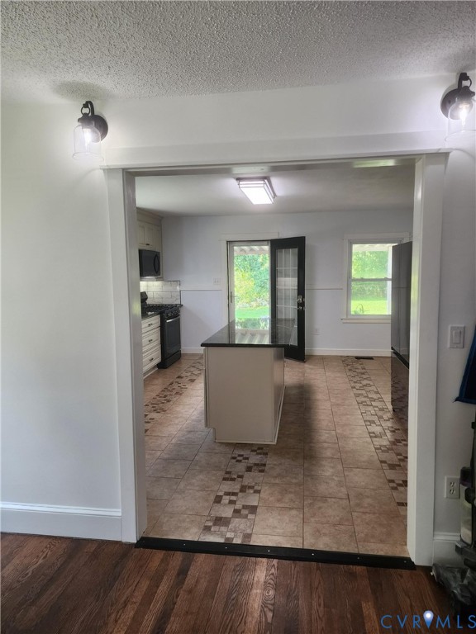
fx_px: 422
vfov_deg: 73.9
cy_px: 317
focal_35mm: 23
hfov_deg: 58.9
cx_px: 238
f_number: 1.8
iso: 100
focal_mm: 6.4
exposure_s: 1/120
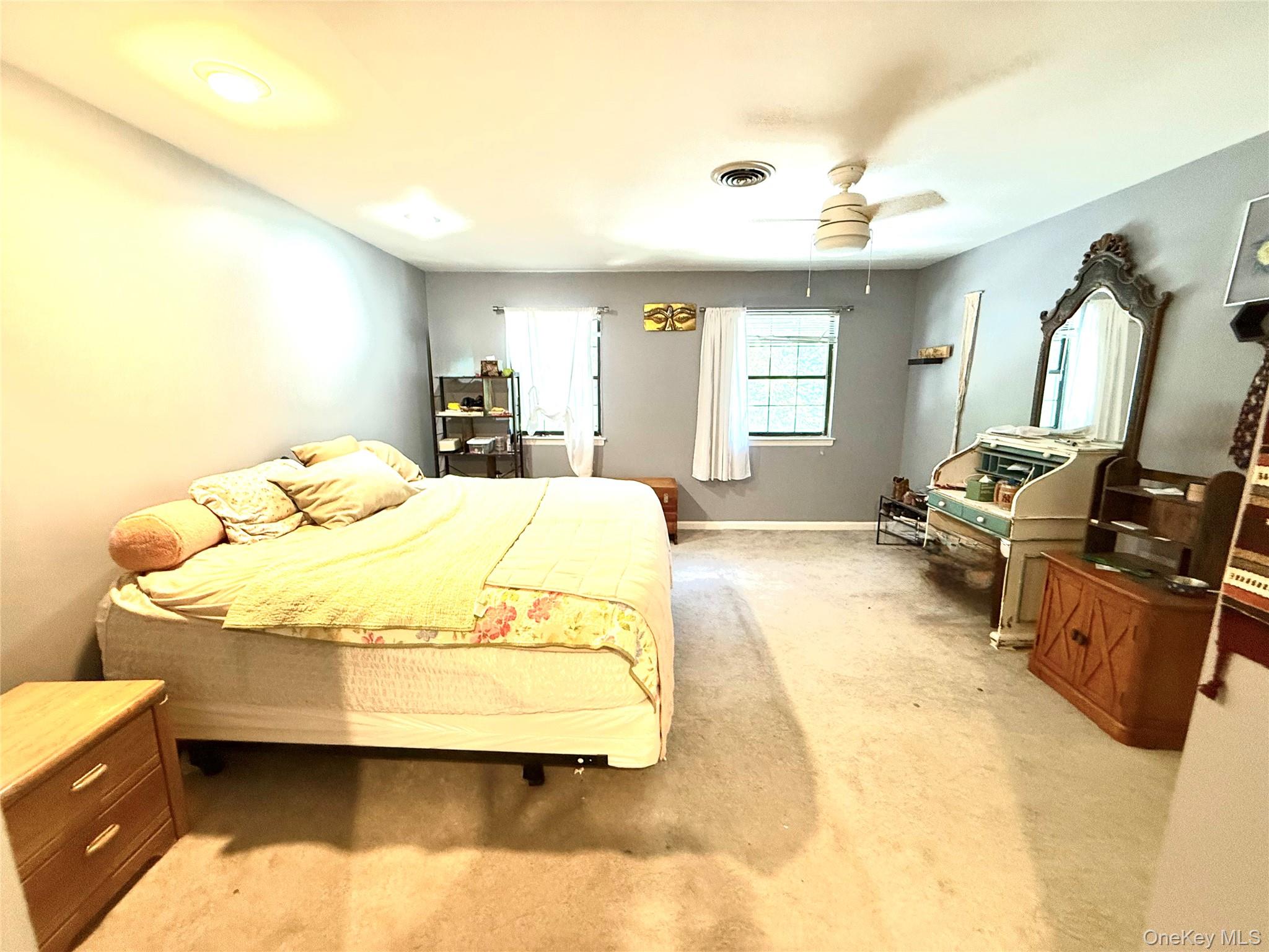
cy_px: 476
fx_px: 513
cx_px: 634
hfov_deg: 102.1
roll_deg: +0.0
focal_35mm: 14
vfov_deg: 85.7
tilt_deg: -10.9
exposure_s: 1/60
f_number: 2.2
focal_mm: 2.22
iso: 320
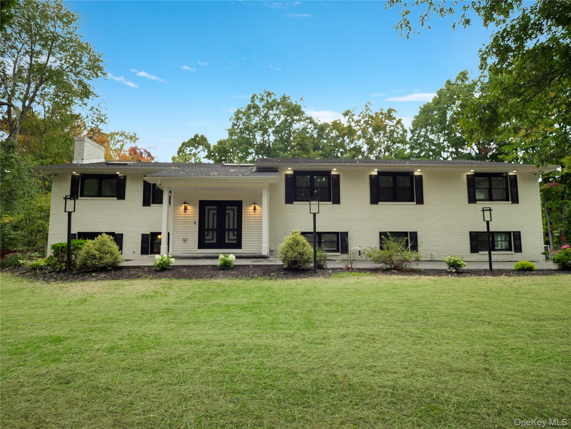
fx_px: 264
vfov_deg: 78.1
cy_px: 214
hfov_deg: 94.5
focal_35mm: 16
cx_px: 286
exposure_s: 1/400
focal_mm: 8
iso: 800
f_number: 2.8
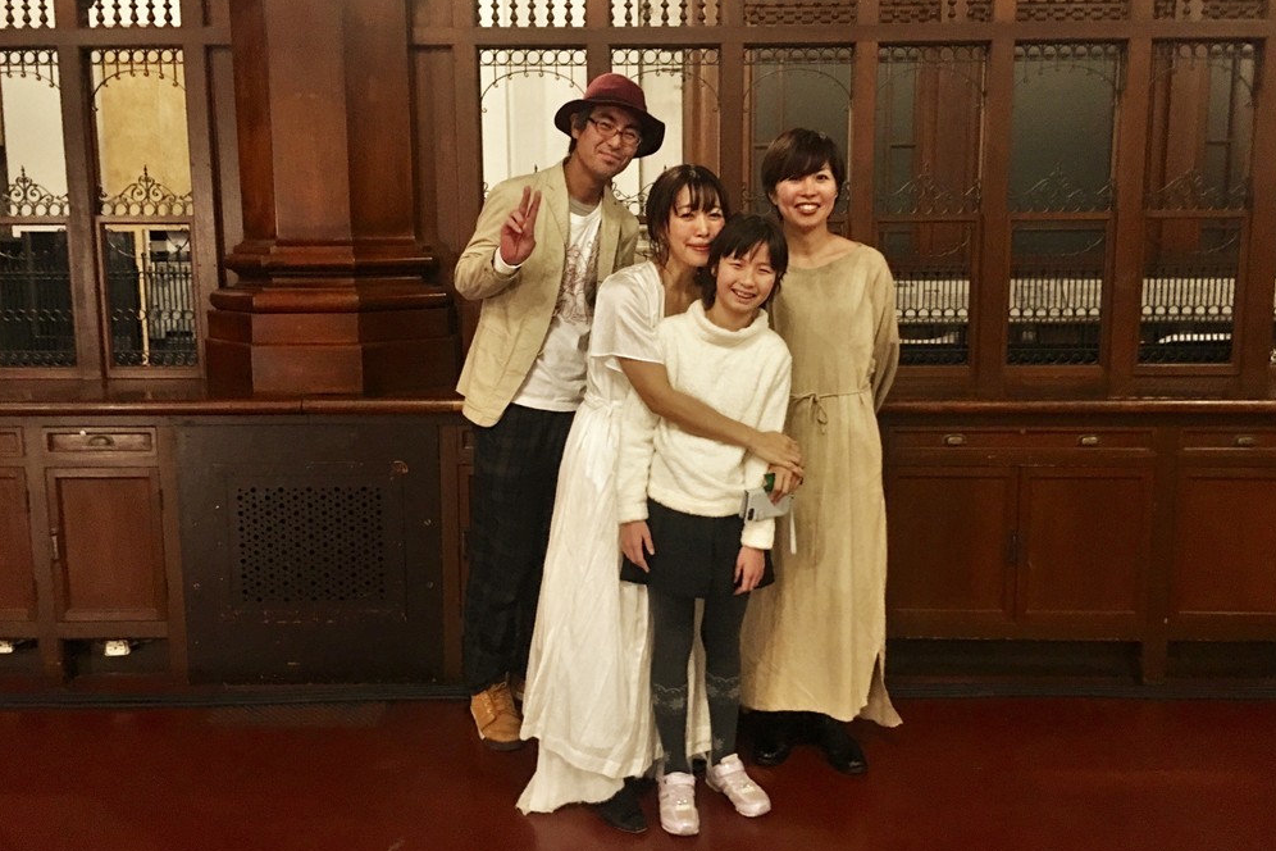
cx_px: 653
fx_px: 1099
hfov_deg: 60.3
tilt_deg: -7.4
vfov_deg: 42.3
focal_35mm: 31
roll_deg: +0.1
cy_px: 396
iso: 125
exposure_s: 1/4
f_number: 2.2
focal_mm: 4.15
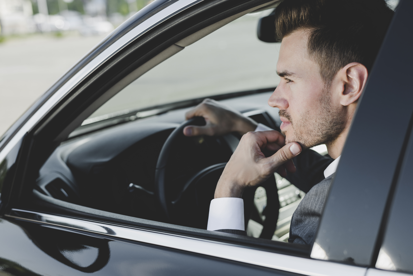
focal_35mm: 50
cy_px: 138
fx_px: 574
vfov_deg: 27.0
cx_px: 206
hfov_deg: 39.6
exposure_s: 1/320
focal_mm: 50
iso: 100
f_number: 3.5
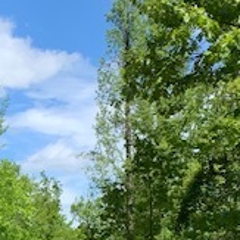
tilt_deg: +0.4
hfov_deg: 18.7
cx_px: -4
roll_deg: +1.6
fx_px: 706
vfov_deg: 18.6
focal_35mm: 90
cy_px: 261
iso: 25
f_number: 1.8
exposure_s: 1/1149
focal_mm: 4.25
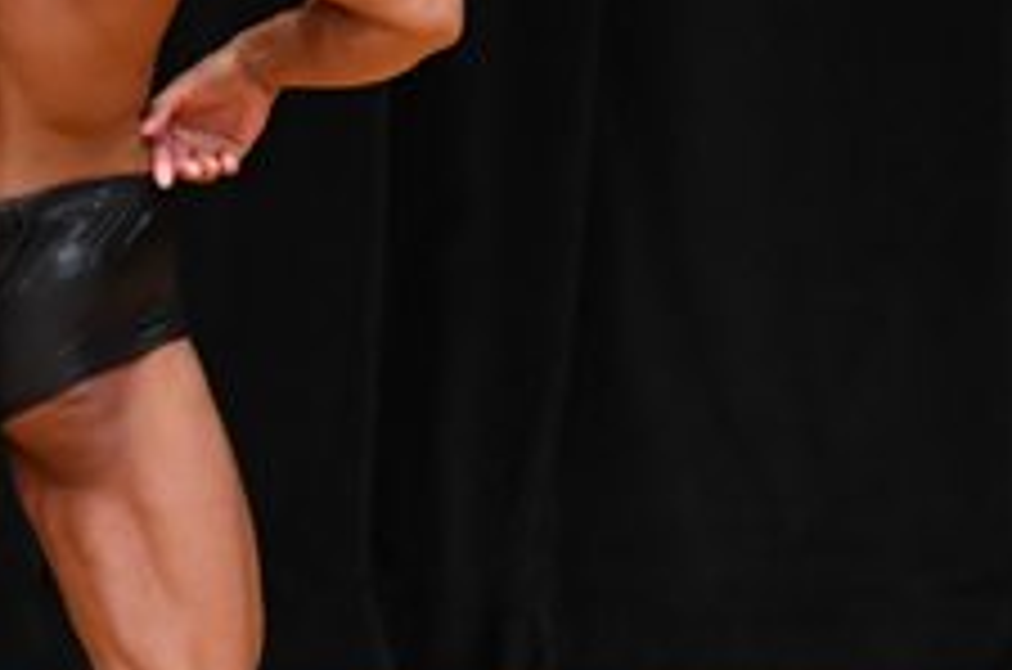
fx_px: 26144
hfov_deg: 2.2
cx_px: 2
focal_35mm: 932
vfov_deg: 1.5
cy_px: 360
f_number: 5.6
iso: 3200
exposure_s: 1/400
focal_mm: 180
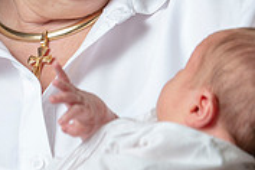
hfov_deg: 4.2
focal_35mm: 492
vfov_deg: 2.8
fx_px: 3485
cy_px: -10
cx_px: -26
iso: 125
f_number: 5
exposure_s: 1/160
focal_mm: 150
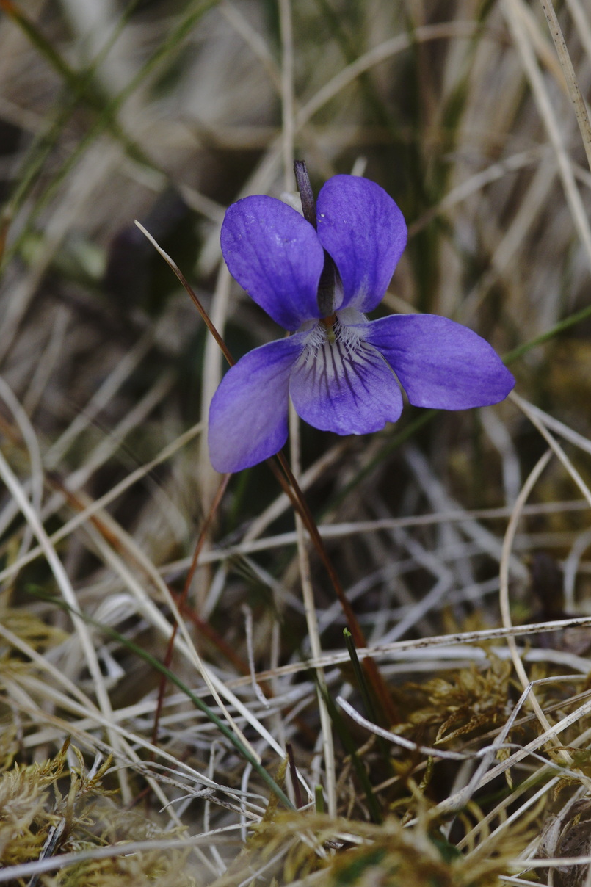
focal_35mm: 209
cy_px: 398
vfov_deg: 9.9
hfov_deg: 6.6
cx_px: 385
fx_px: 5139
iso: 400
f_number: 6.3
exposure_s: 1/500
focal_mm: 105
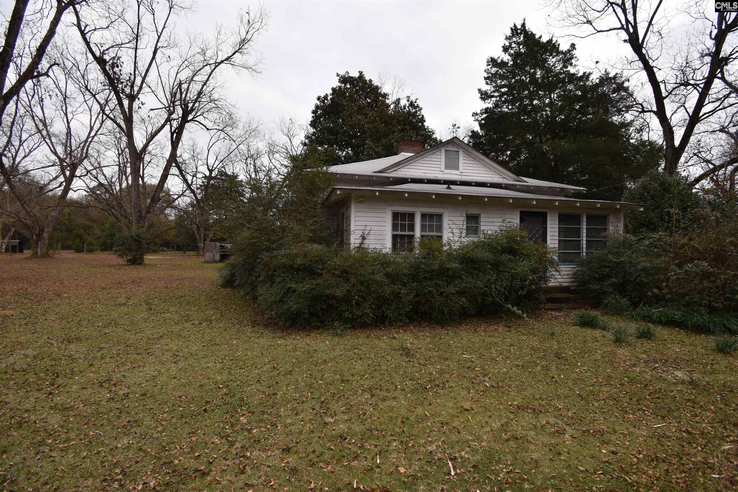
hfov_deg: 100.4
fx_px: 307
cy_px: 246
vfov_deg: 77.3
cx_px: 369
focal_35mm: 15
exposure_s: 1/200
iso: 100
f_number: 6.3
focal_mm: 10
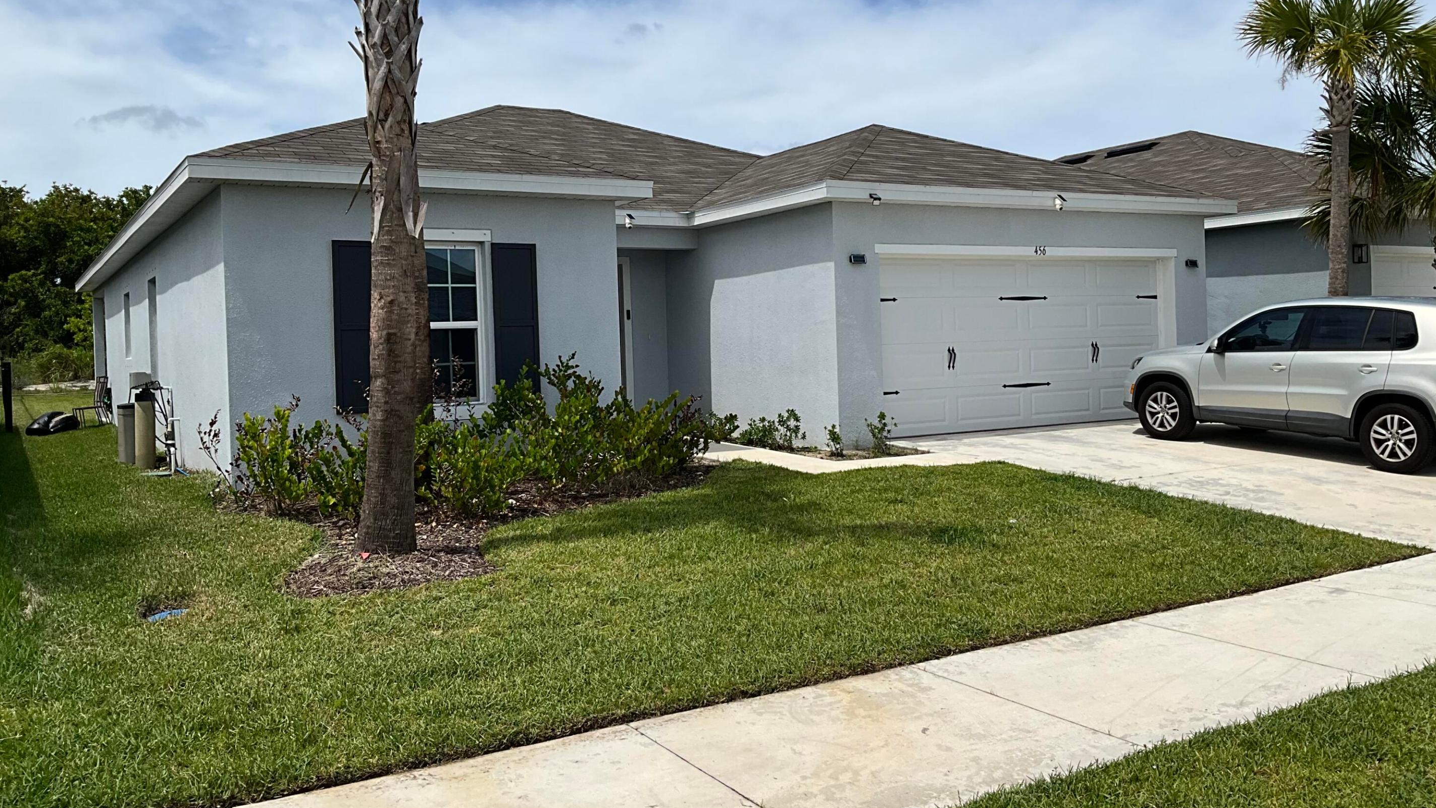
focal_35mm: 32
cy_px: 358
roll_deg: +1.9
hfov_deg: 61.0
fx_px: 1218
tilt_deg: -1.4
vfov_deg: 36.6
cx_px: 719
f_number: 1.8
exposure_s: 1/3322
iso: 25
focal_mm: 3
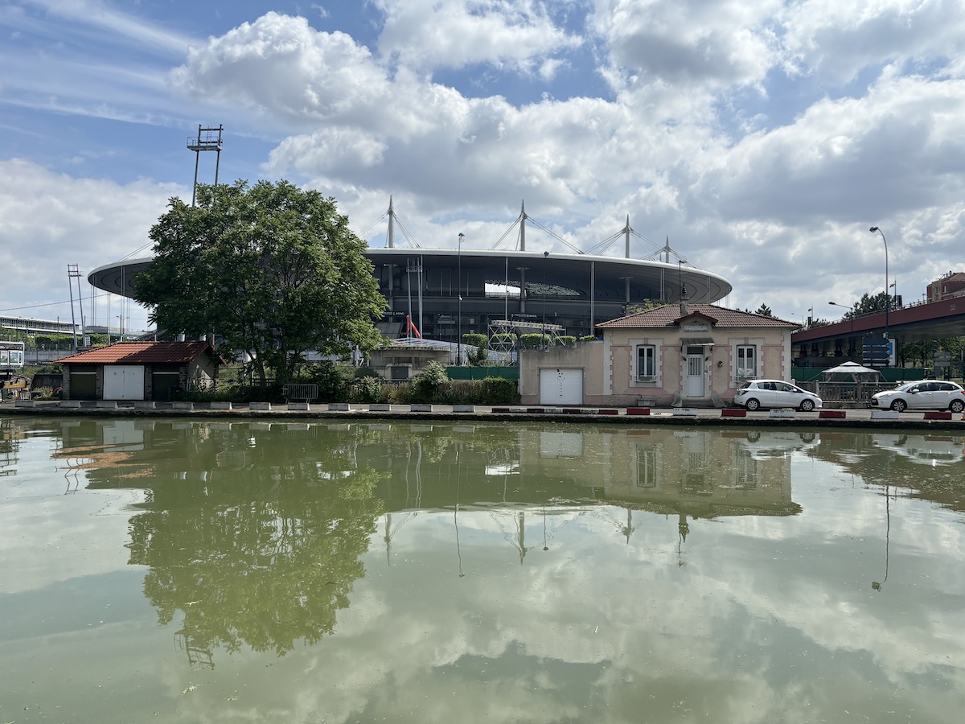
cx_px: 482
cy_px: 362
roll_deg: -0.2
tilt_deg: +0.3
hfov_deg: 67.3
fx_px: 725
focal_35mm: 26
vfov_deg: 53.1
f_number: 1.6
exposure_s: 1/5348
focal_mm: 5.96
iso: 50
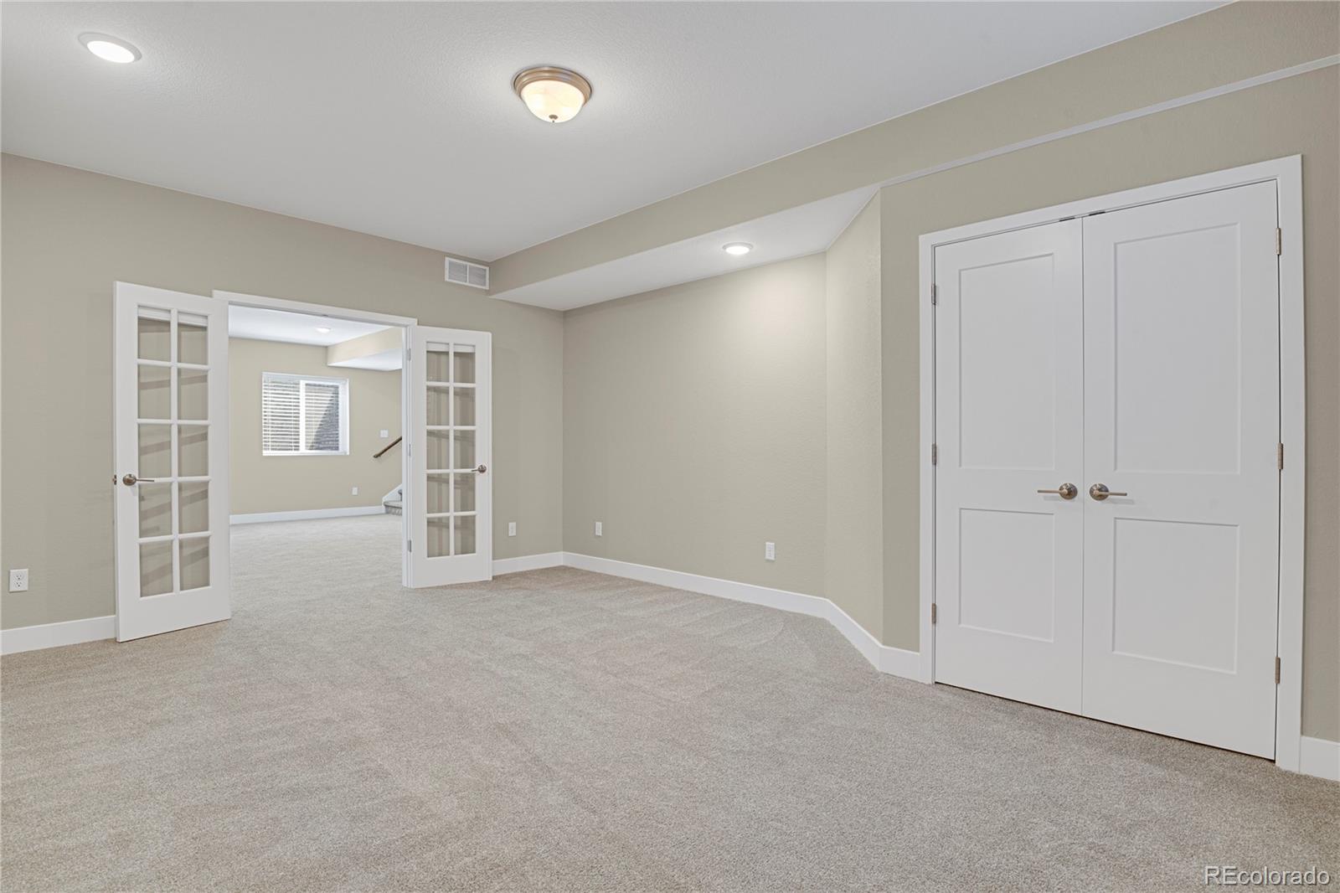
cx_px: 670
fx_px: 633
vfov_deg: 70.4
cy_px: 446
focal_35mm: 17
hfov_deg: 93.3
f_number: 8
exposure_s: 4
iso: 250
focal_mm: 17
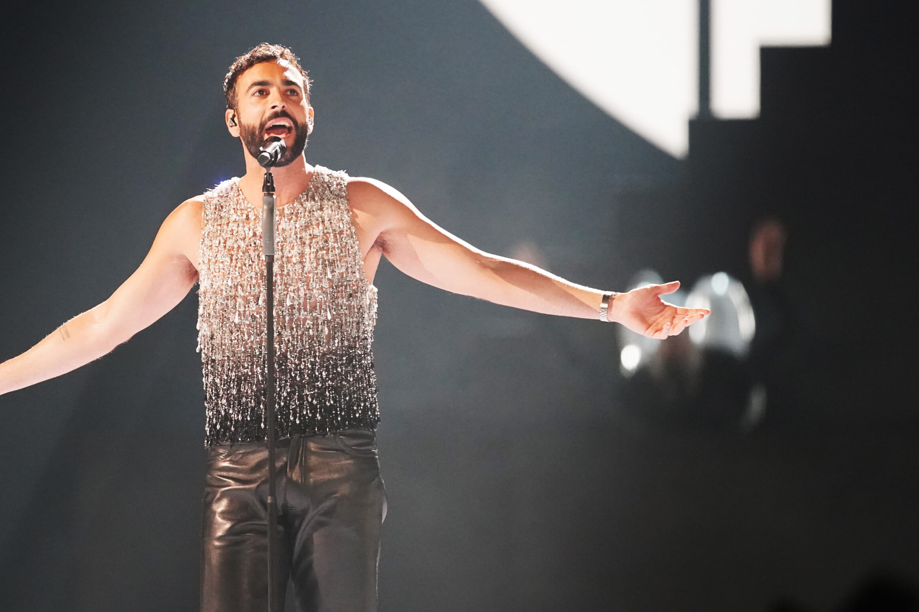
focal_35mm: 552
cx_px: 307
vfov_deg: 2.5
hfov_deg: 3.7
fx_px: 14090
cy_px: 205
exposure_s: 1/250
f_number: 3.5
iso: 6400
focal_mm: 400
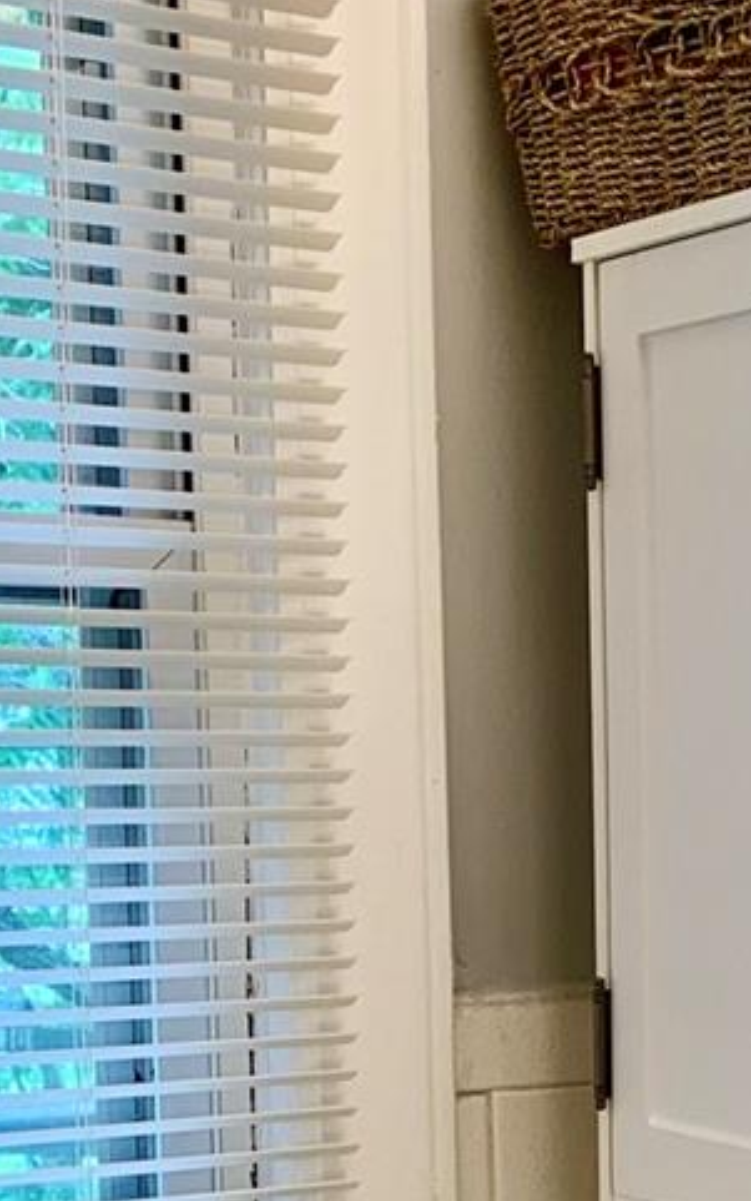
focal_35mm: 88
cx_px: 1327
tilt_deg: -4.4
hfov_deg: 13.4
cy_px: 1049
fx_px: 2879
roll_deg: -0.2
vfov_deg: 23.0
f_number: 1.8
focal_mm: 4.25
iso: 80
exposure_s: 1/60
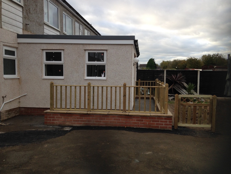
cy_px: 87
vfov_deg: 42.9
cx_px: 116
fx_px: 220
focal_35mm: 33
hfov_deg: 55.4
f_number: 2.4
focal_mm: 4.12
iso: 50
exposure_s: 1/180
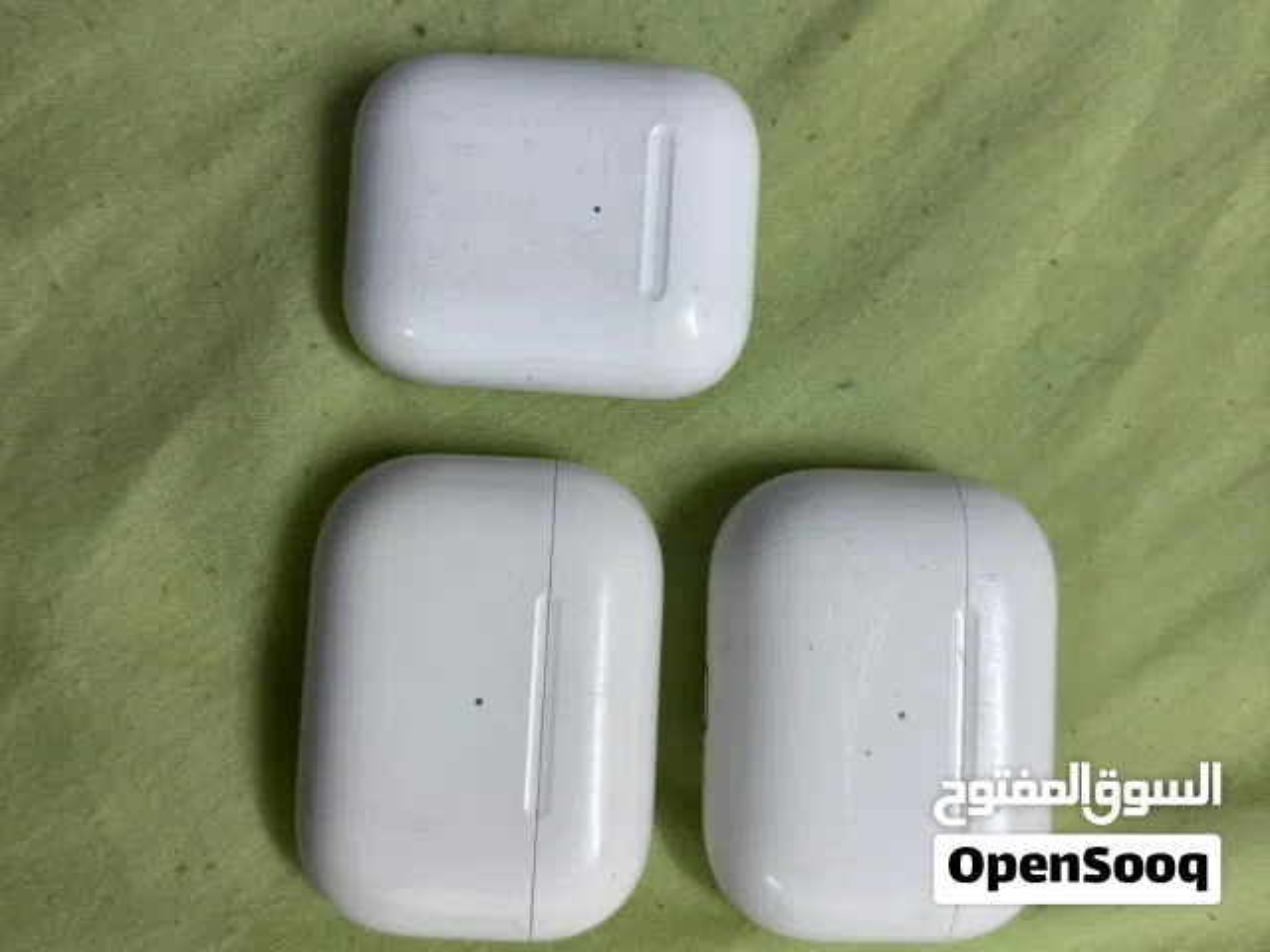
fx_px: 954
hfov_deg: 67.3
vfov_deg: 53.1
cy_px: 476
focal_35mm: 26
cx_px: 635
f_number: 1.6
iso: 100
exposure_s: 1/50
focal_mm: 5.96
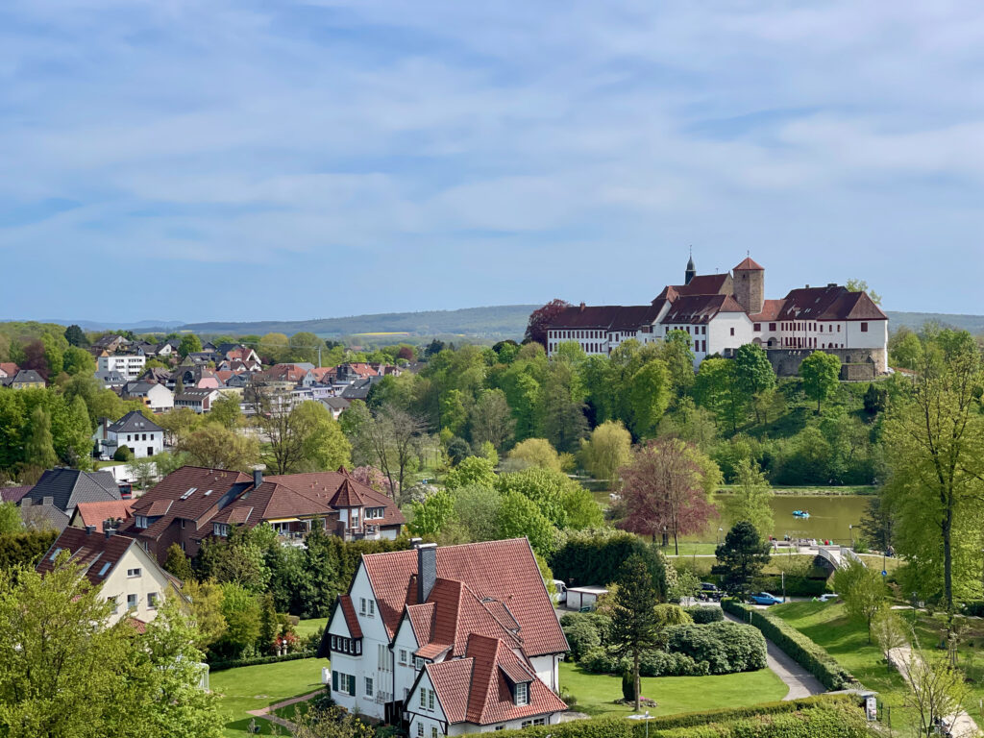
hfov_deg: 30.3
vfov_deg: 22.9
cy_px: 369
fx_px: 1819
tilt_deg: -2.0
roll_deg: +0.4
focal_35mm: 64
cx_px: 492
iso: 32
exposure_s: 1/1908
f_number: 2.2
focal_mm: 7.5
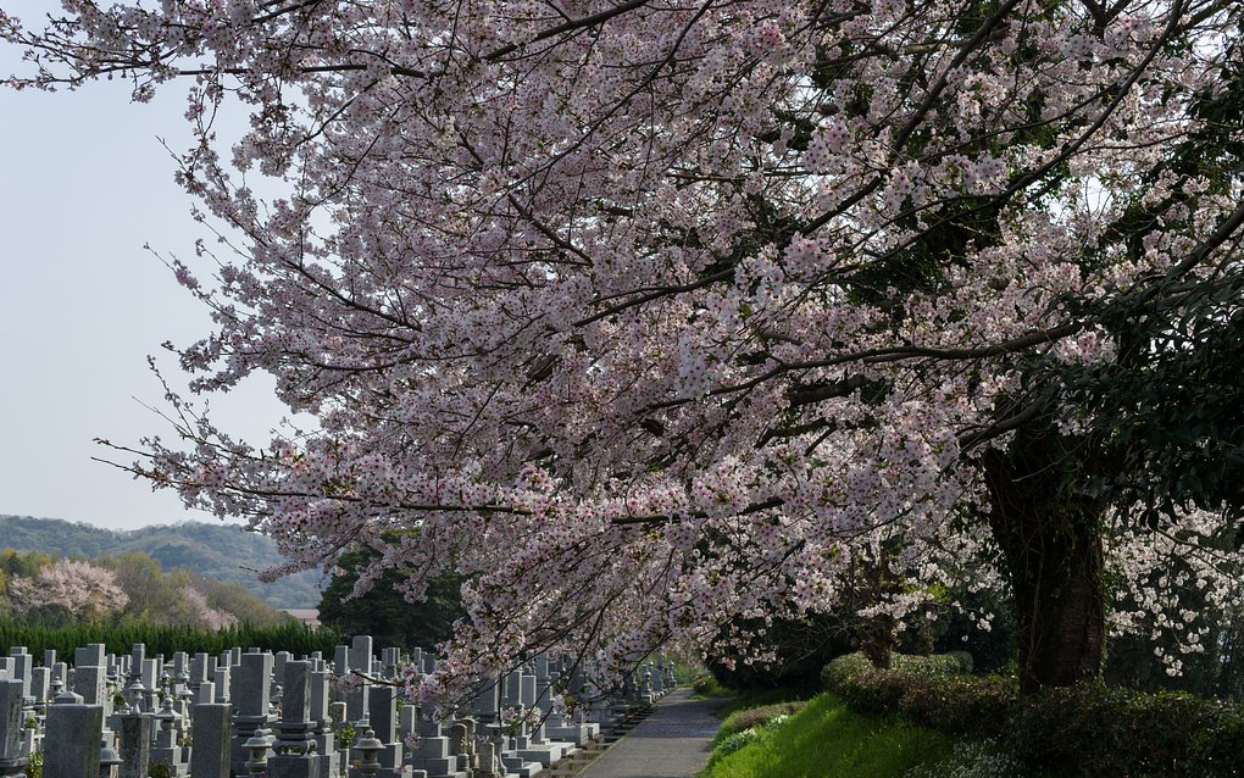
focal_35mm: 46
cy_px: 414
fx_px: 1560
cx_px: 623
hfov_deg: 43.5
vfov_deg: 28.0
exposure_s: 1/250
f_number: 8
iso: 200
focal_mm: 30
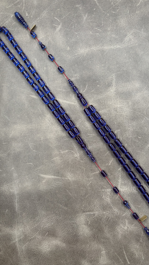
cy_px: 131
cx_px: 88
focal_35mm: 29
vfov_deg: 66.1
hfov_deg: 40.0
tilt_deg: -86.4
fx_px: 204
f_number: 1.6
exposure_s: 1/121
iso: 125
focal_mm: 5.96
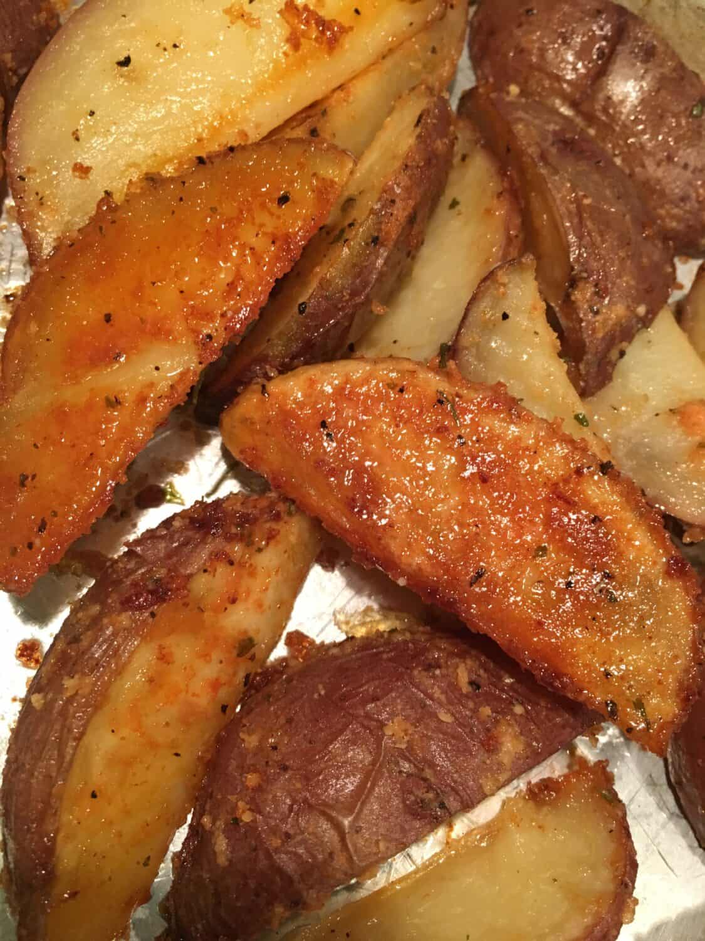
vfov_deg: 61.7
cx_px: 352
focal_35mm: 29
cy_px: 470
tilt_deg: -70.2
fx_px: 787
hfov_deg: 48.2
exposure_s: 1/30
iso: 125
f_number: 2.2
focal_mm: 4.15
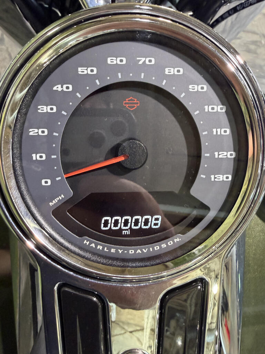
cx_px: 132
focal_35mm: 24
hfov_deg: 56.8
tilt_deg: -58.5
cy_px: 177
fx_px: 245
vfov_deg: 71.6
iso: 500
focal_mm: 2.22
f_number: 2.2
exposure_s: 1/60
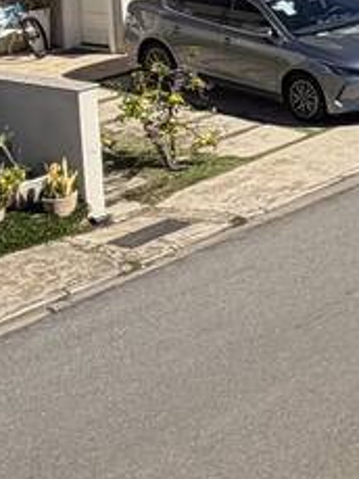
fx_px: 1216
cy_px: -165
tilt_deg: -4.7
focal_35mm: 88
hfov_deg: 11.7
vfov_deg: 20.1
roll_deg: +0.3
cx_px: 994
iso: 25
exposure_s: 1/770
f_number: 2.2
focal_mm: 2.22
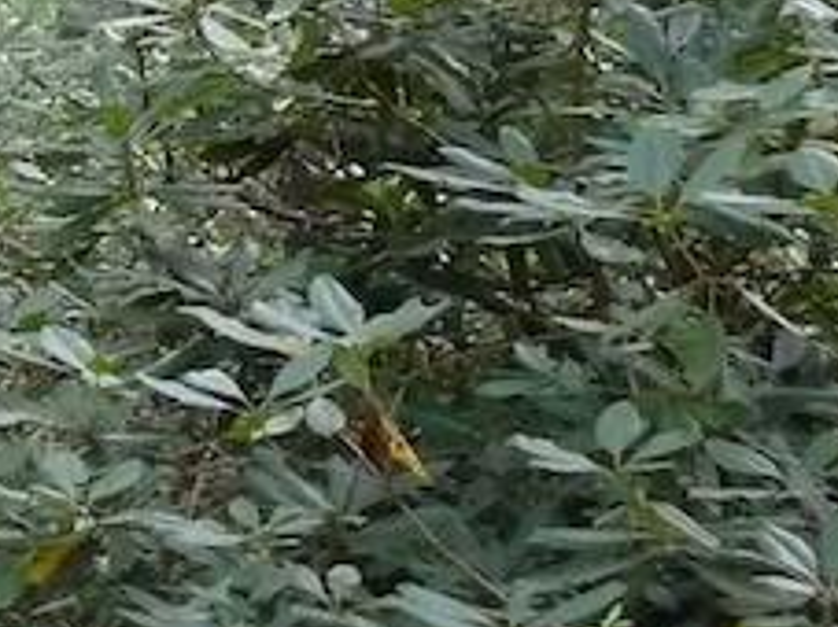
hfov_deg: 14.7
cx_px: -790
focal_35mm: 113
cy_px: -26
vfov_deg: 12.9
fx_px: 2734
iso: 400
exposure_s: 1/15
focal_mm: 4.1
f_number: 3.3
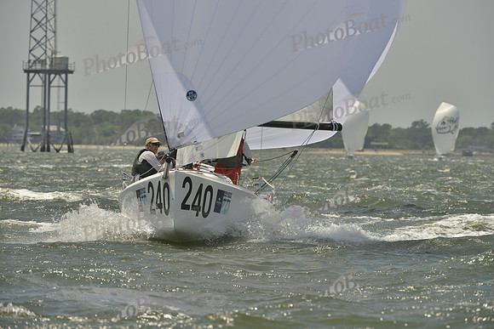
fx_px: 3980
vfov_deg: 4.7
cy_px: 164
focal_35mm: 290
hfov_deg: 7.1
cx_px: 247
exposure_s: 1/1250
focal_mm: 290
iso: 280
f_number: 10
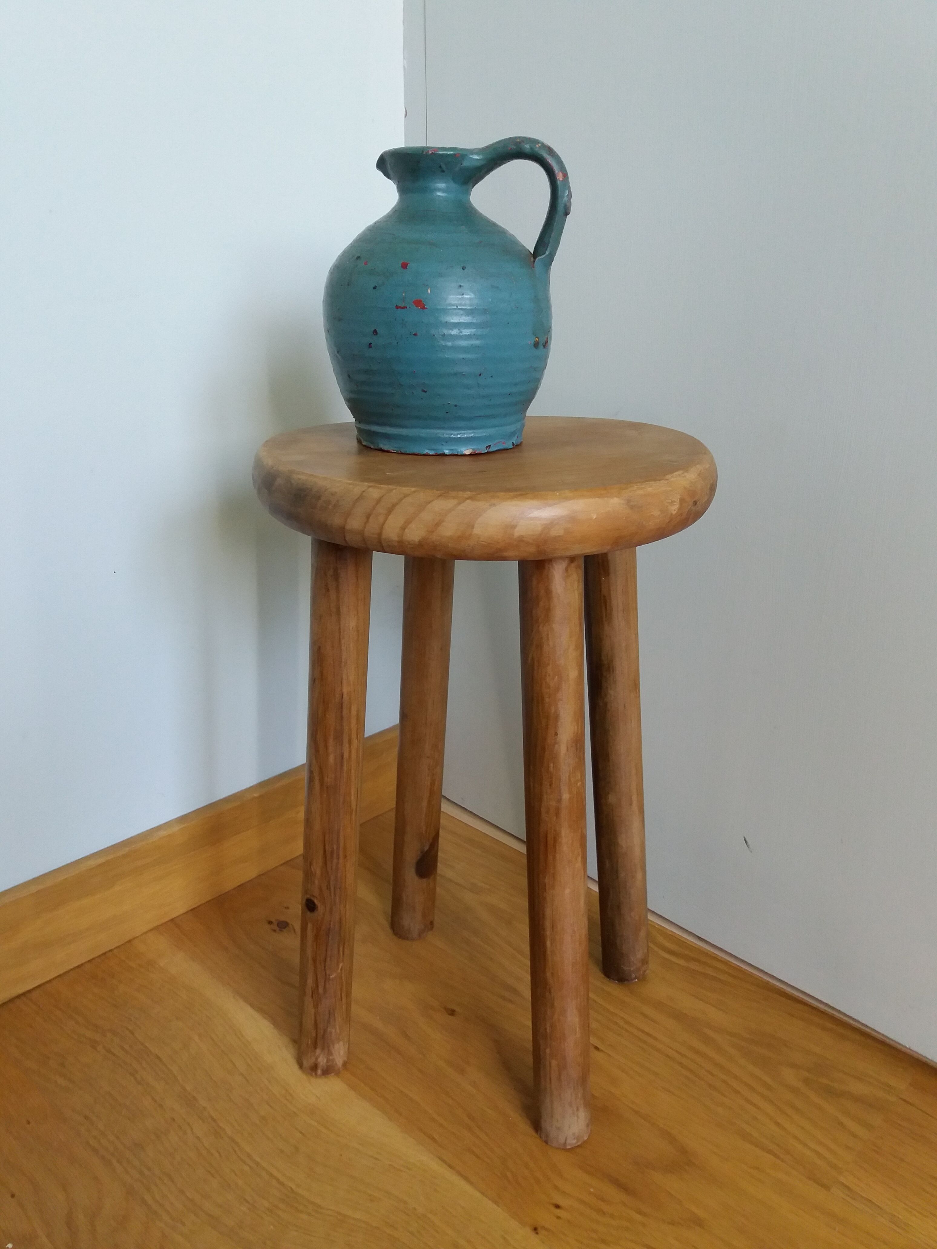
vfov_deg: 63.4
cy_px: 624
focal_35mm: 28
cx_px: 468
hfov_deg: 49.7
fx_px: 1011
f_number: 1.9
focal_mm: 3.7
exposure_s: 1/33
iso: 160
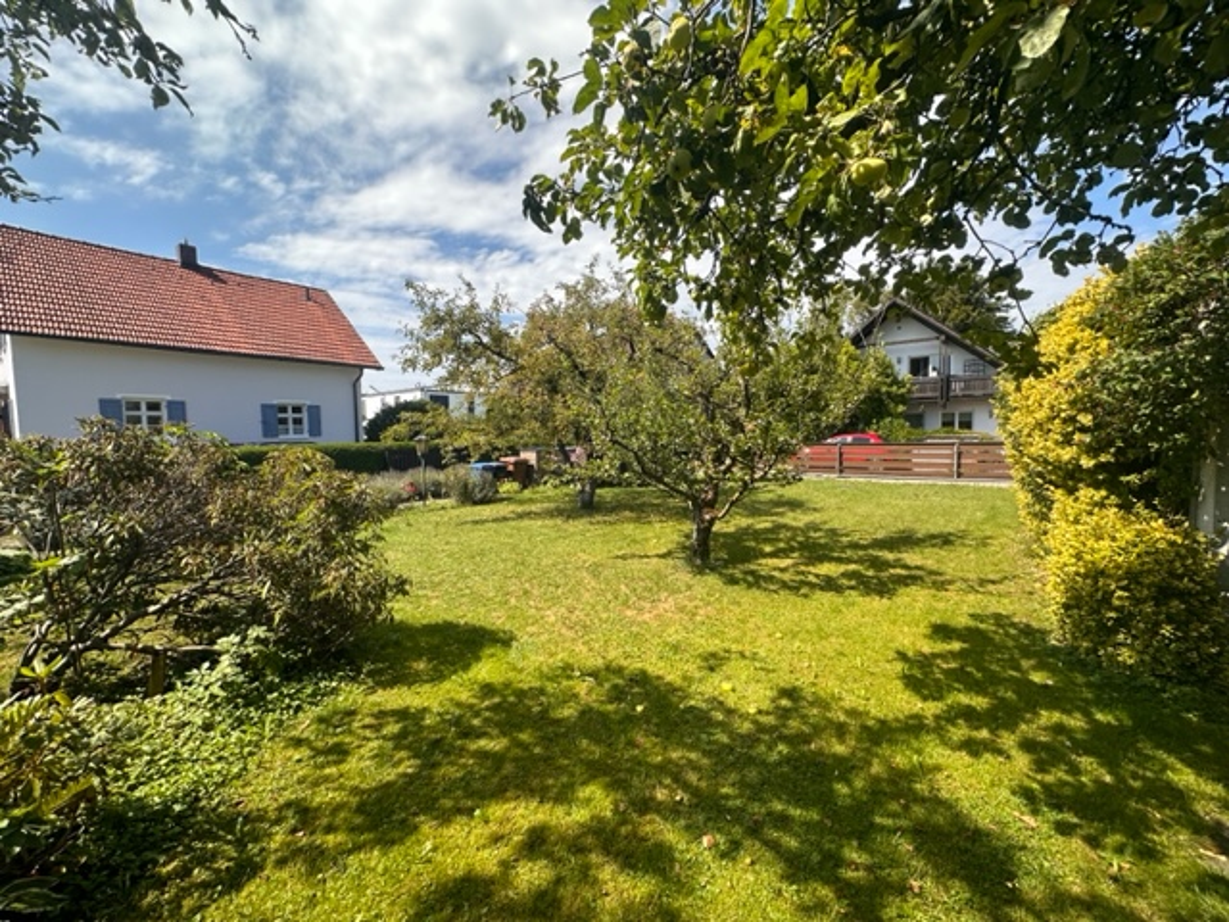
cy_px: 461
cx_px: 614
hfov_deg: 102.1
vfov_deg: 85.7
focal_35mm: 14
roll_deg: +0.9
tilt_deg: -3.0
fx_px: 497
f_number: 2.2
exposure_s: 1/1052
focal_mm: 2.22
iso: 40
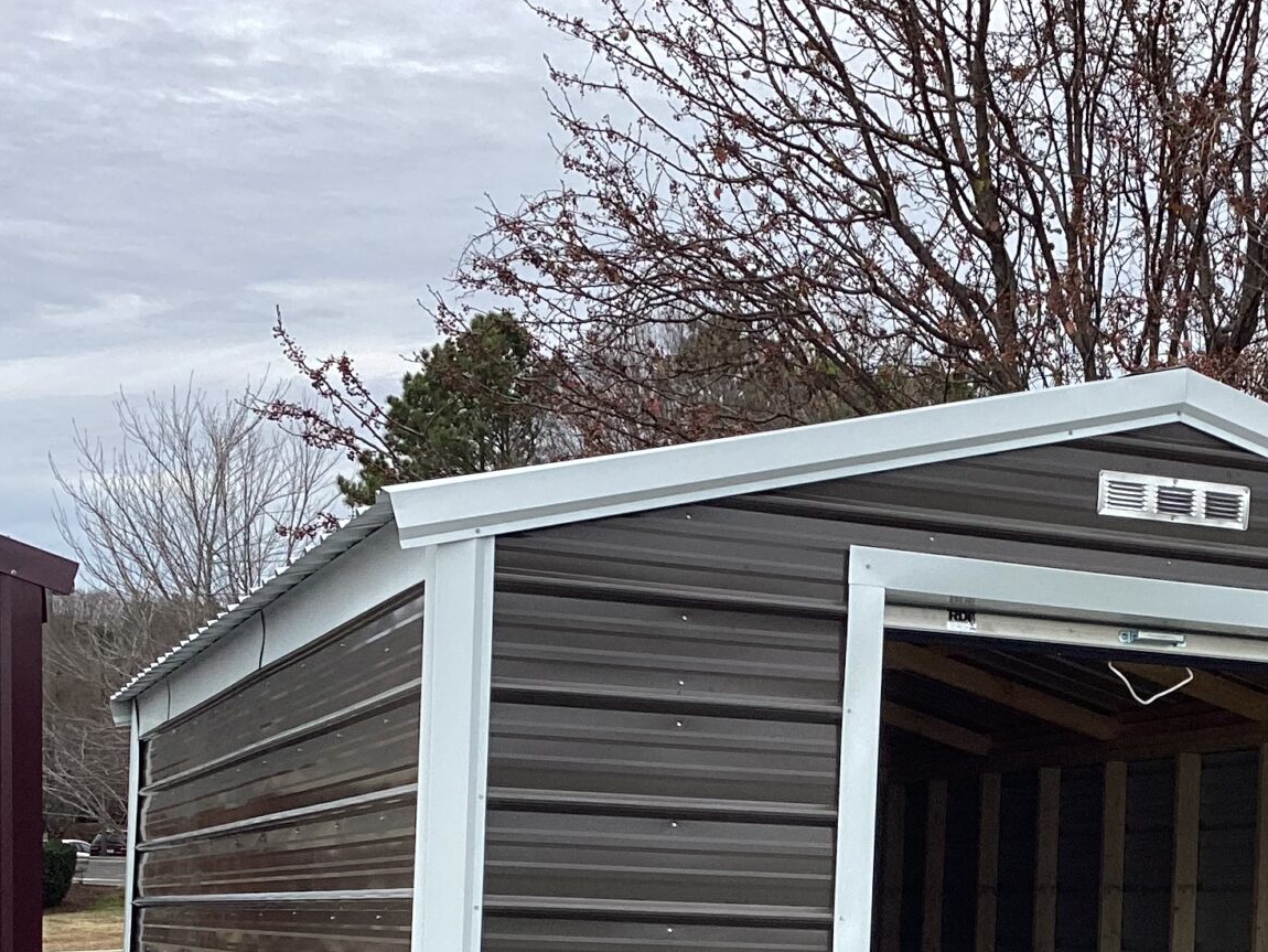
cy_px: 920
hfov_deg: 27.8
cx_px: 949
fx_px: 2528
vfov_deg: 20.7
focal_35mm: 69
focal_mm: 3.3
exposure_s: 1/370
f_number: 2.4
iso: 25
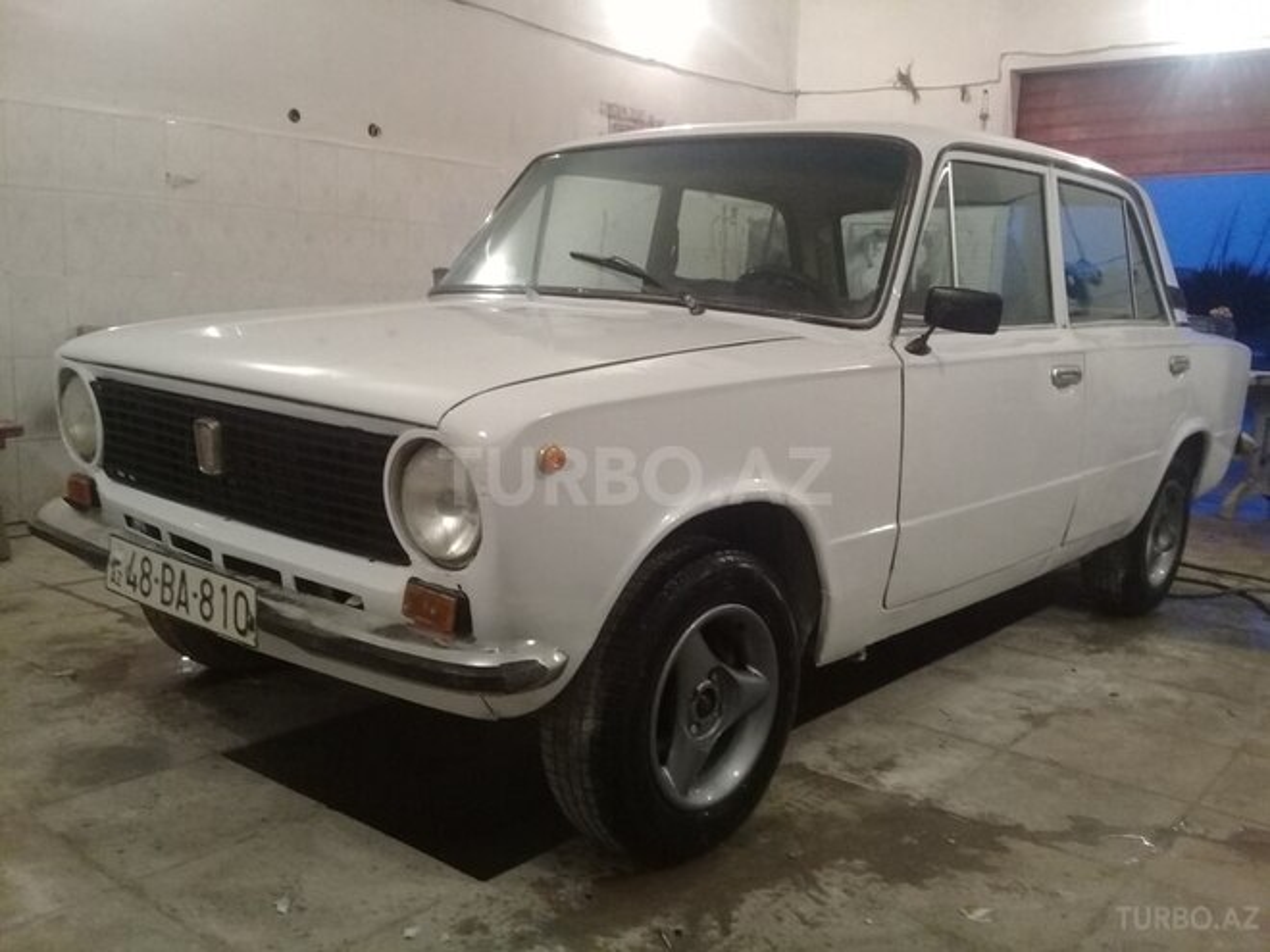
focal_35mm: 31
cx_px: 635
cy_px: 476
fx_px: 1137
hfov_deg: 58.4
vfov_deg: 45.4
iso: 200
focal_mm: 3.3
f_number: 2.2
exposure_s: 1/20
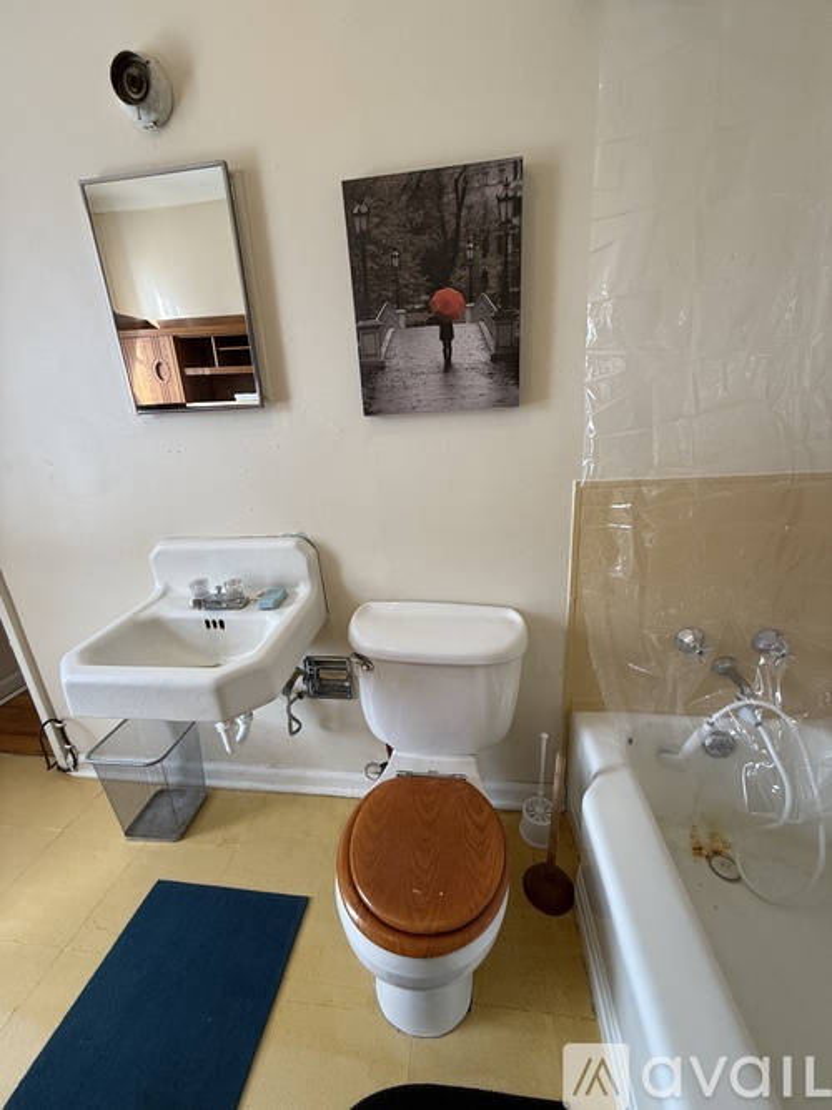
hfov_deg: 85.7
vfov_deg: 102.1
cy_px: 555
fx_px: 449
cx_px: 416
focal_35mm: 14
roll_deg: +4.3
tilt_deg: -17.7
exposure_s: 1/120
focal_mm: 2.22
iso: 80
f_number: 2.2
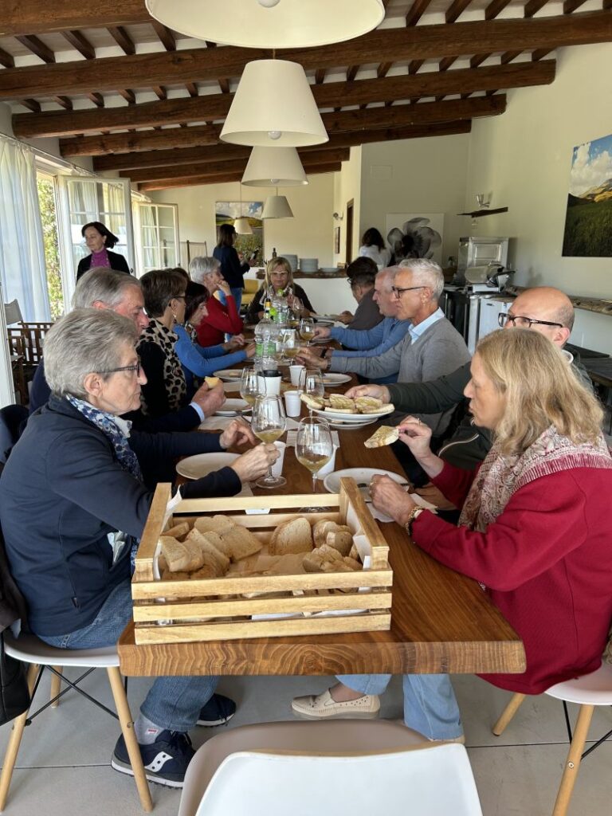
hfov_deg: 53.1
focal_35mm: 26
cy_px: 408
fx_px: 613
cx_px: 306
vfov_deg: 67.3
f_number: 1.5
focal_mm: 5.7
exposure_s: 1/121
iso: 80
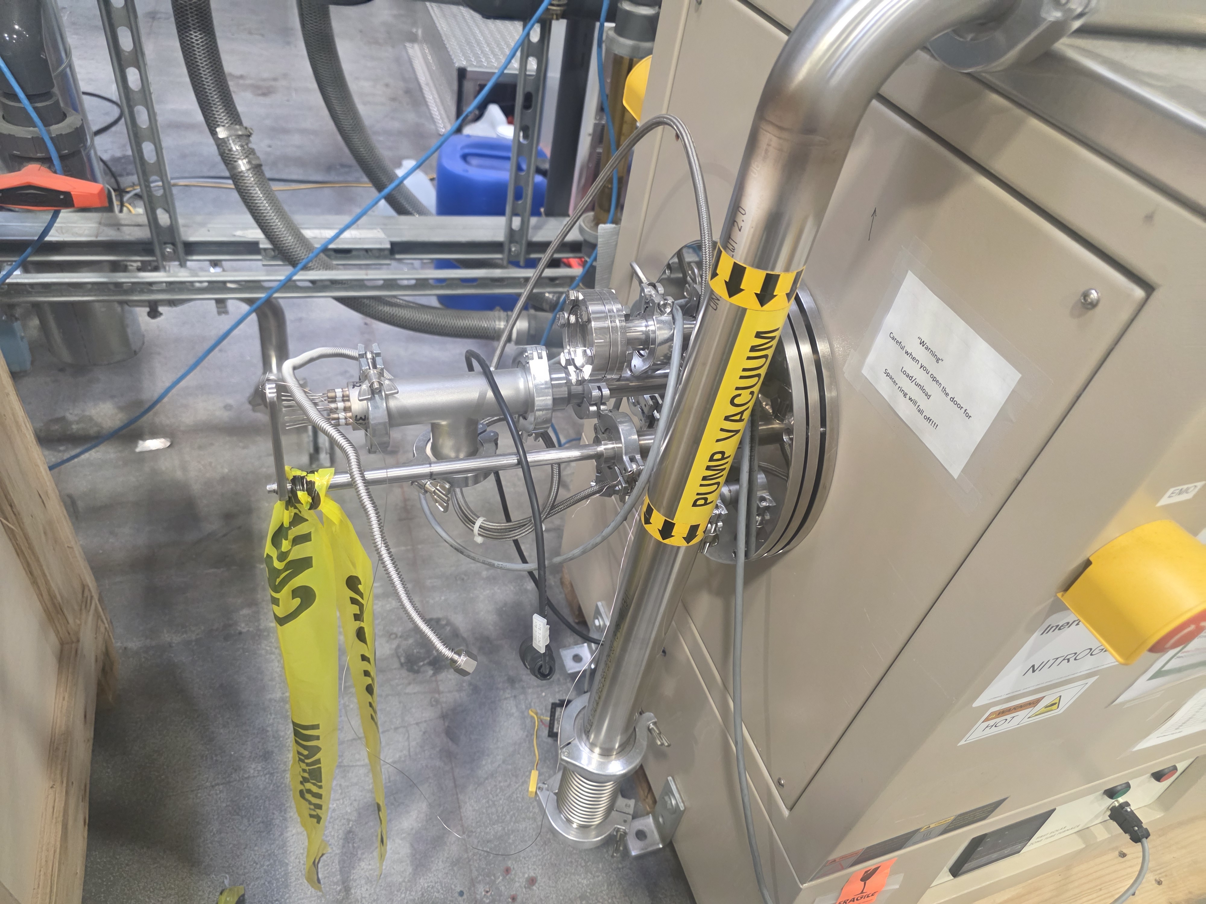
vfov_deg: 58.9
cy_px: 452
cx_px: 603
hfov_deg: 73.9
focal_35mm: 23
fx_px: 801
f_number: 1.7
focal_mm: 6.3
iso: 640
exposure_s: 1/120
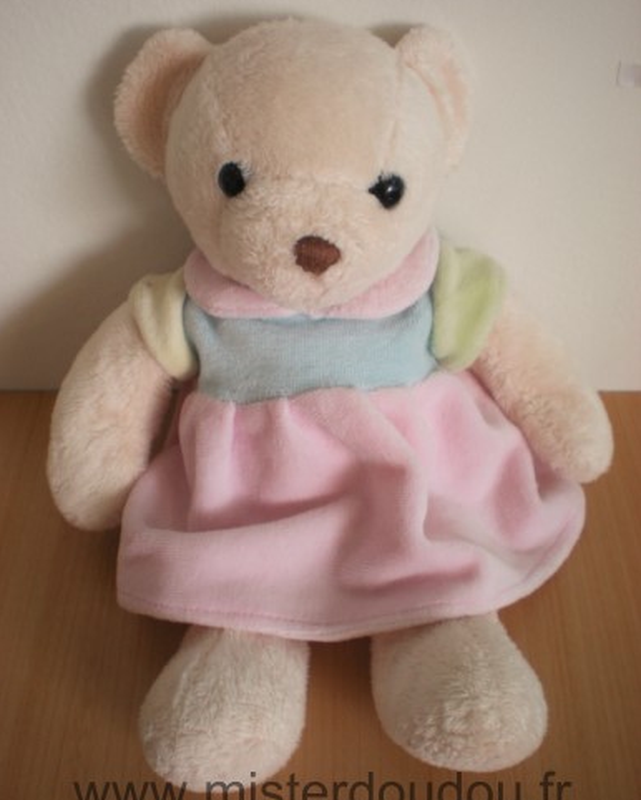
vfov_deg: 45.8
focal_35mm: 40
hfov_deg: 37.4
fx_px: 948
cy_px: 393
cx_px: 320
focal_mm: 6.3
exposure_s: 1/60.2
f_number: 3.1
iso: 111
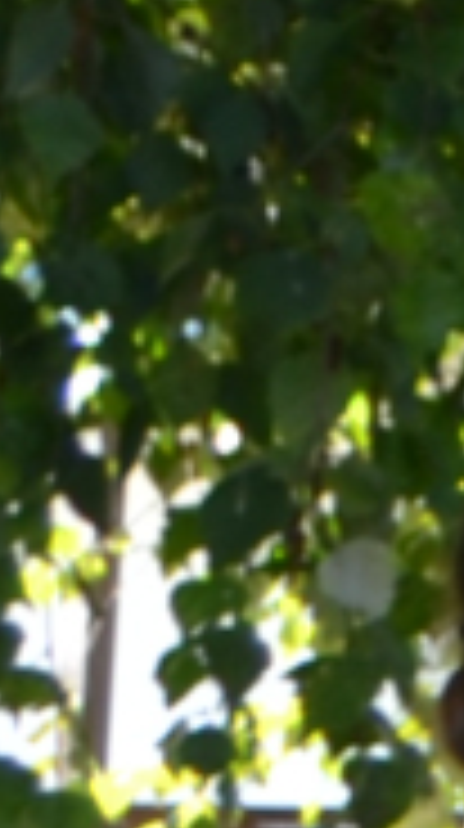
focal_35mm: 315
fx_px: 6915
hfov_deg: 3.2
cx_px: 3194
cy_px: 749
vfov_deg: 6.8
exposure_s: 1/80
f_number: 4.5
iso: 100
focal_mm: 18
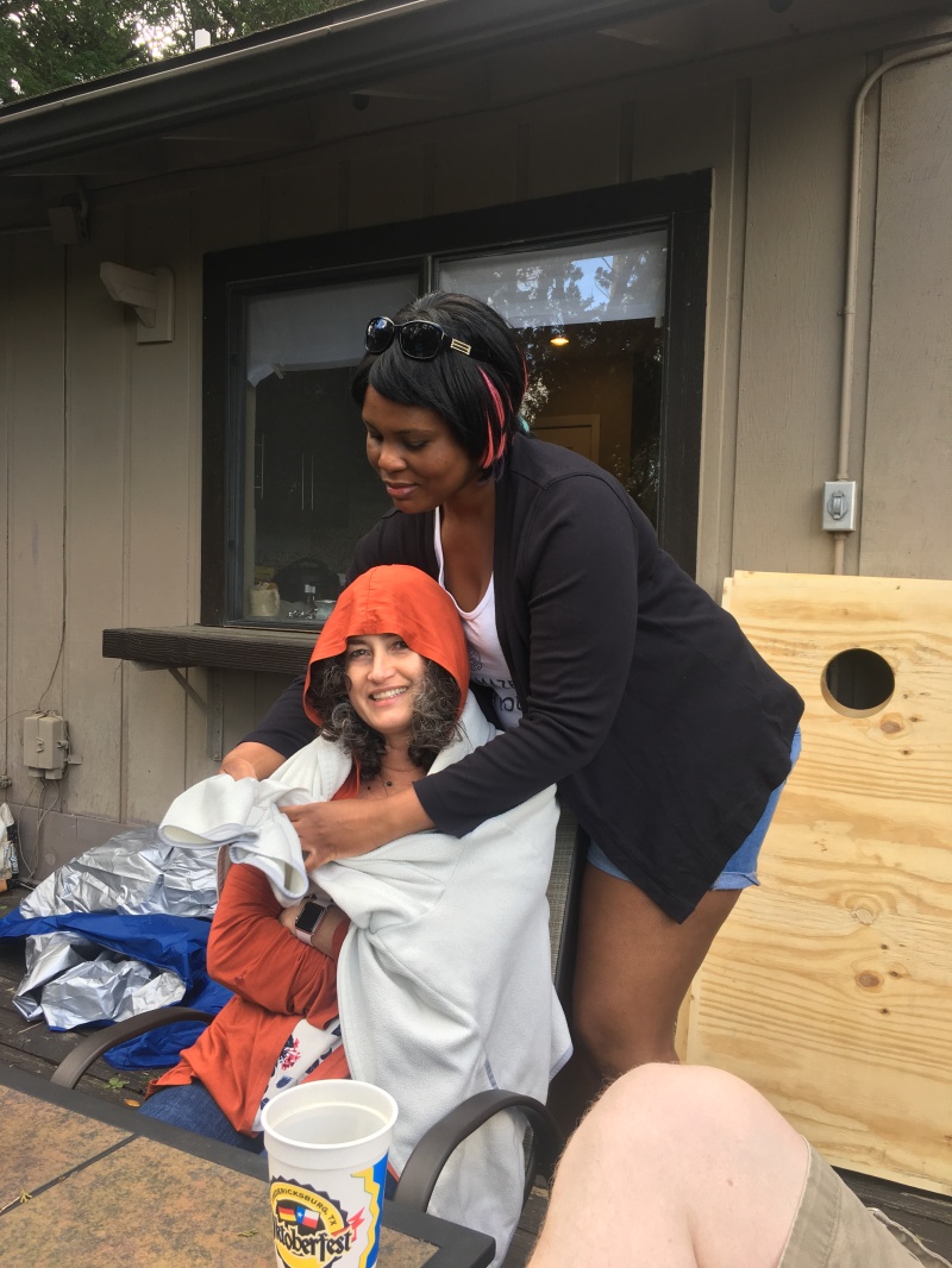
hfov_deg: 48.2
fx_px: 1063
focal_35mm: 29
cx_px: 476
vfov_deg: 61.6
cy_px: 634
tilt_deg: -3.6
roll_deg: -0.8
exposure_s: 1/123
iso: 25
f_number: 2.2
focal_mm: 4.15
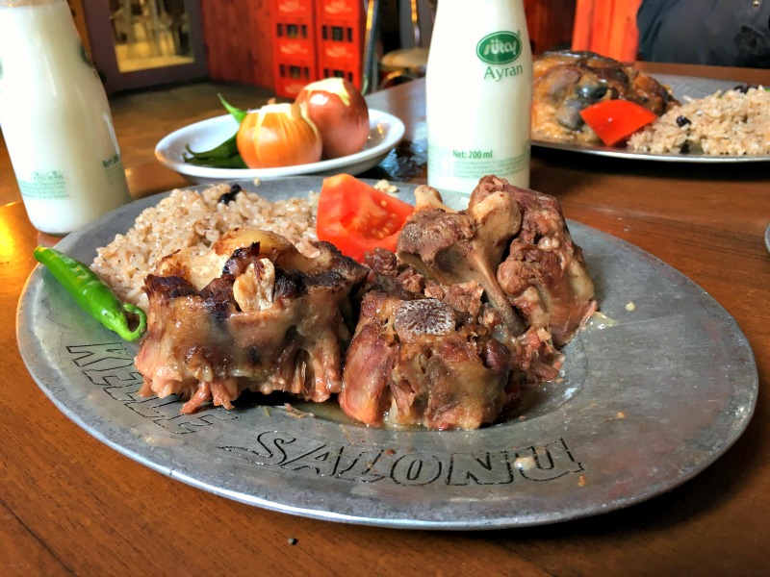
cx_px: 385
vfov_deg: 48.2
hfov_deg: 61.7
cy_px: 288
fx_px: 645
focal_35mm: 29
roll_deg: +1.0
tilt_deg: -26.2
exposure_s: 1/33
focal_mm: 4.15
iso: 80
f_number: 2.2
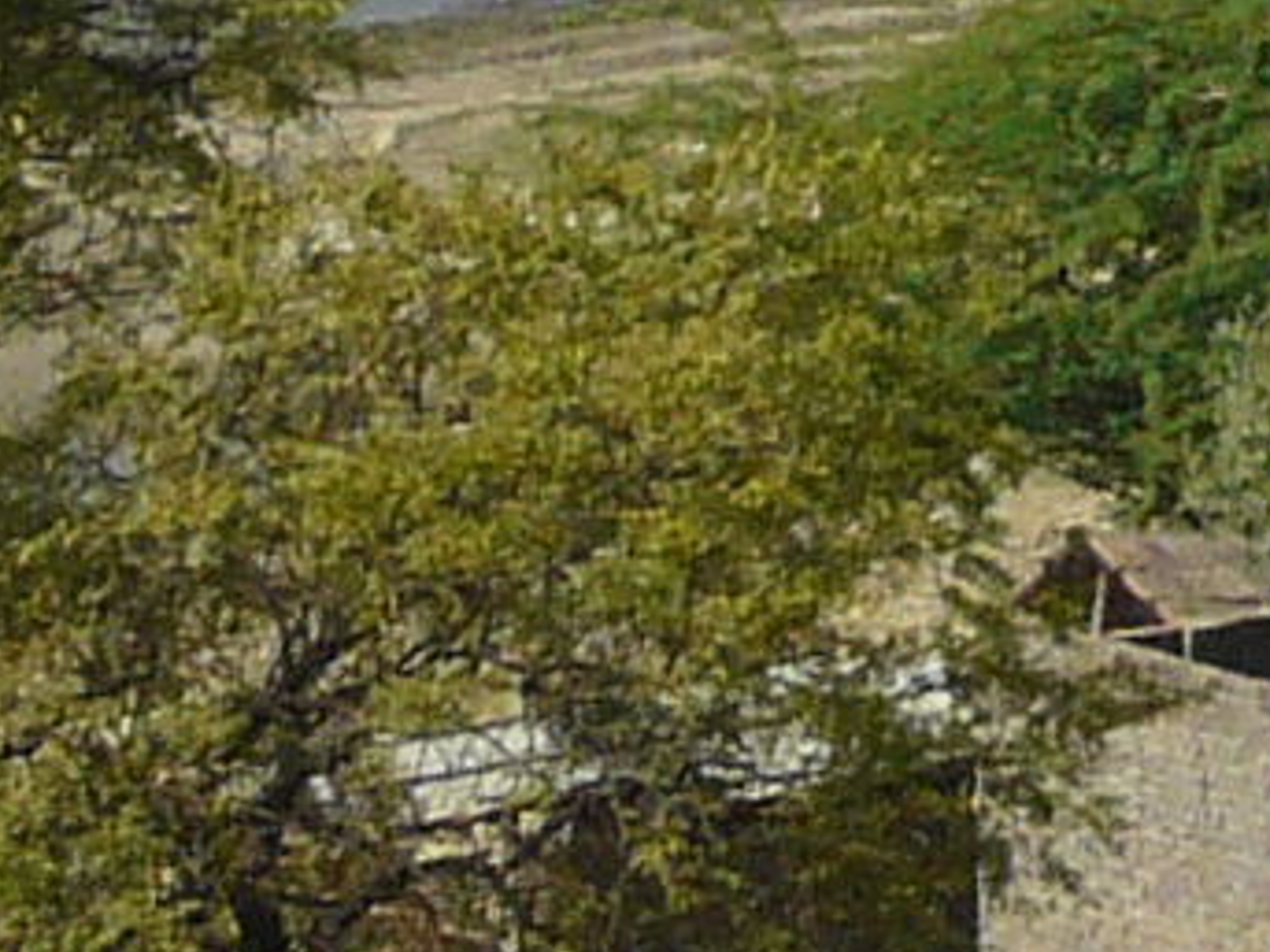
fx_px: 17054
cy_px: -1634
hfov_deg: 4.2
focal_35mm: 465
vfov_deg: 3.1
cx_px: 2921
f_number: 5.6
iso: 100
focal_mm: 8.5
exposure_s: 1/500
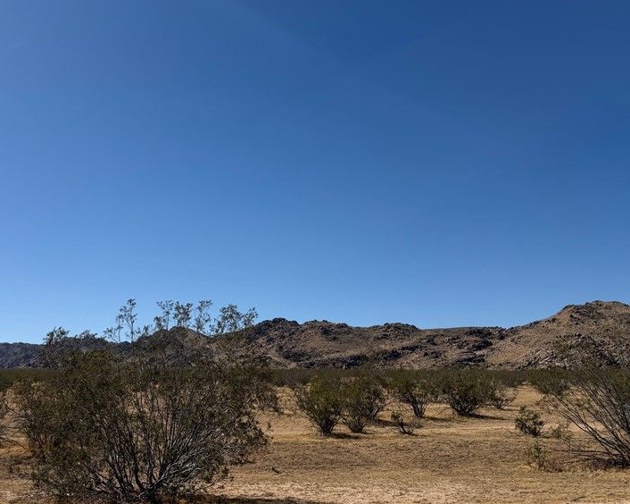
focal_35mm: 34
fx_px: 634
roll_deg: +1.0
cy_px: 262
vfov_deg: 43.3
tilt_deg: +10.9
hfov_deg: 52.2
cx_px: 230
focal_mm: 6.76
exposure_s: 1/9091
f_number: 1.78
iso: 80
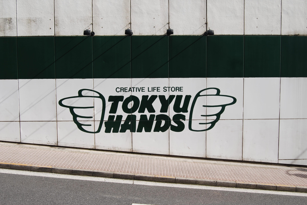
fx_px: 333
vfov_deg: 34.3
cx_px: 154
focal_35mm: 39
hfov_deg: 49.5
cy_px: 102
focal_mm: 26
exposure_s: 1/160
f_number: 6.3
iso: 100
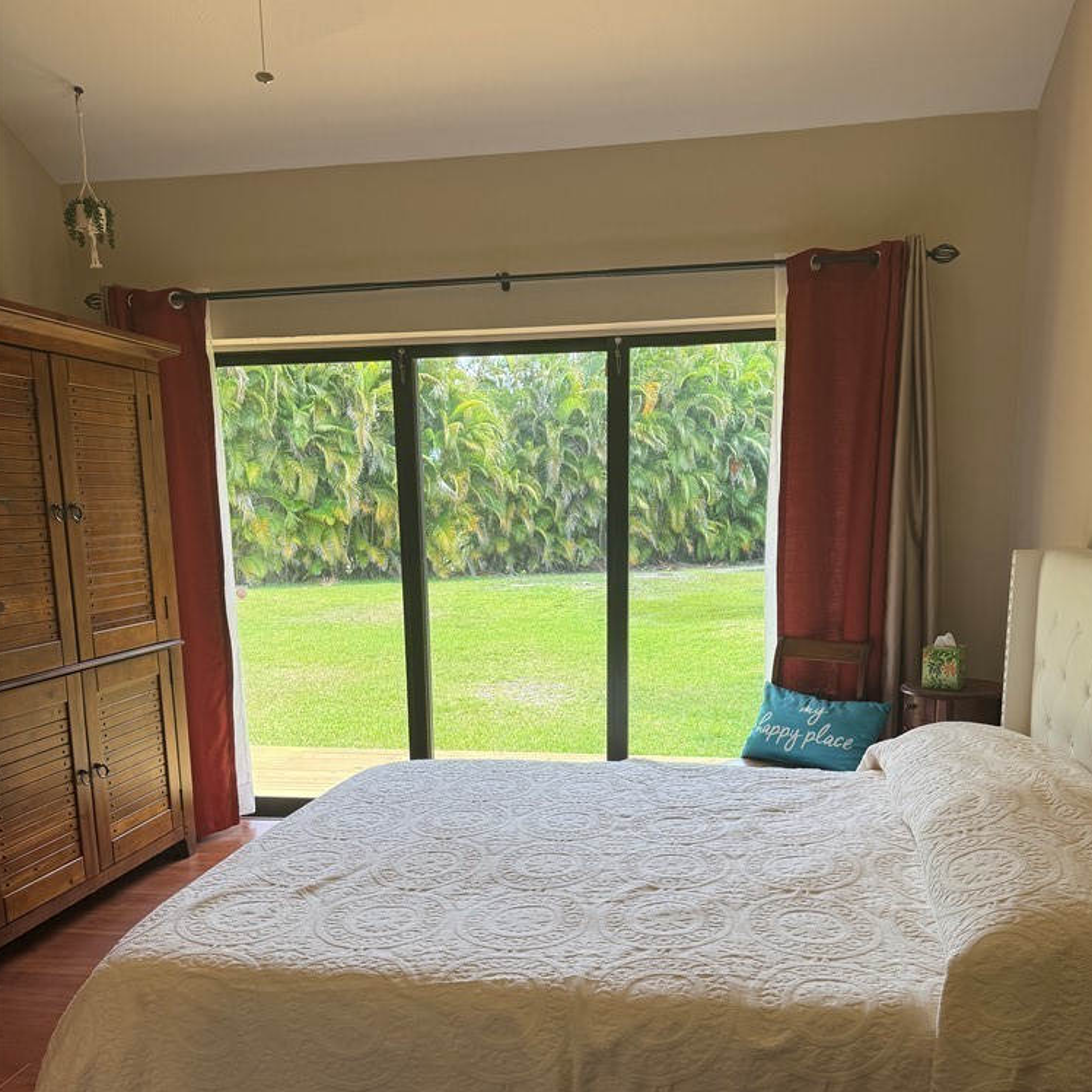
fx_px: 1035
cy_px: 700
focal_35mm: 29
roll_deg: +0.1
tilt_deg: -10.3
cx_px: 553
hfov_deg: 55.6
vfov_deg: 54.8
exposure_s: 1/185
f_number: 1.78
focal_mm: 6.76
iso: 64
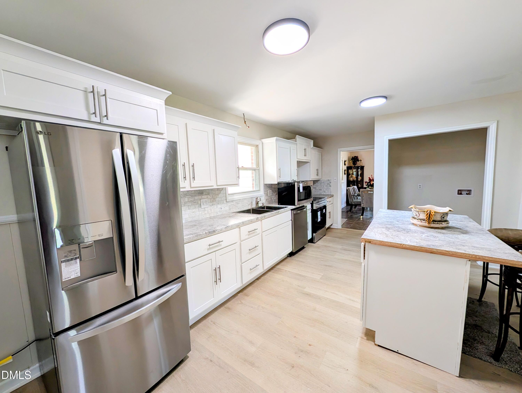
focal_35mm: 12
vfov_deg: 94.6
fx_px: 181
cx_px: 261
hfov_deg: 110.5
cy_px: 196
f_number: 1.7
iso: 87
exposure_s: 1/120
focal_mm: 2.02
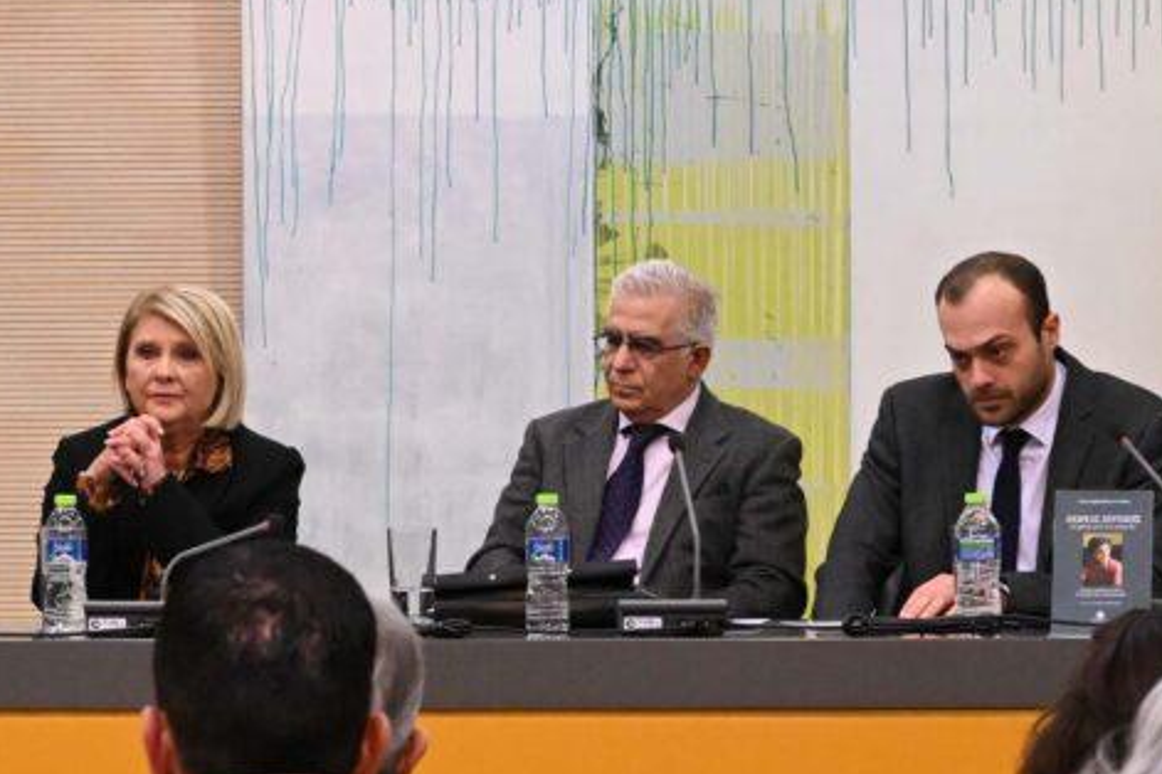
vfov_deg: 10.0
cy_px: 377
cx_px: 168
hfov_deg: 14.8
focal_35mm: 137
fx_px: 4422
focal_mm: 42
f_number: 5.6
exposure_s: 1/200
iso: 5000
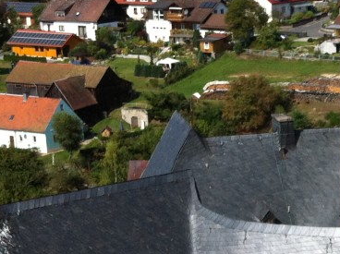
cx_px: 429
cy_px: 219
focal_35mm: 114
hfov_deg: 16.4
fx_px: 1118
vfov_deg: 12.9
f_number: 2.8
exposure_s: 1/1508
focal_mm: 3.85
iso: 80
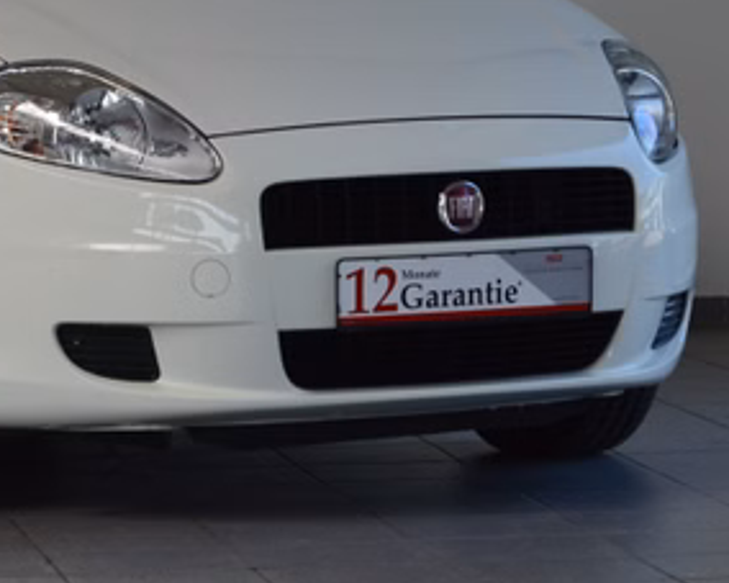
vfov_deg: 6.5
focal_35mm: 238
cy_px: 128
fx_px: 5134
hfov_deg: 8.1
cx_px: 8
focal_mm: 75
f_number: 8
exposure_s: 1/80
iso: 400
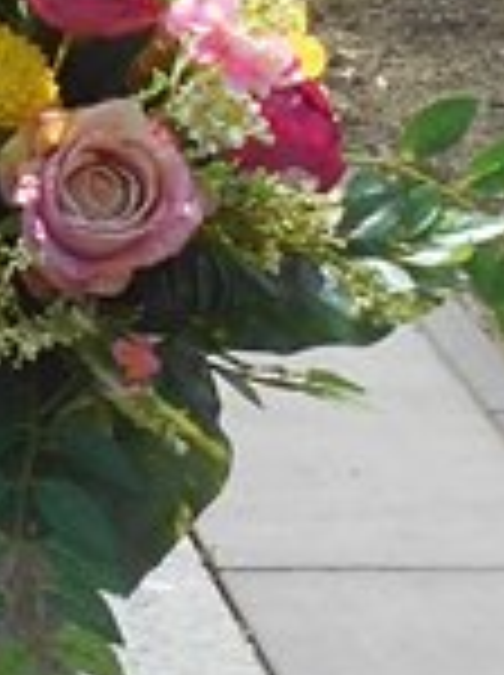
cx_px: -824
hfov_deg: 7.6
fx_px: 3465
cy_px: 450
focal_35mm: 178
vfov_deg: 11.1
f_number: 3.2
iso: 80
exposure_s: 1/800
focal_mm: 4.6
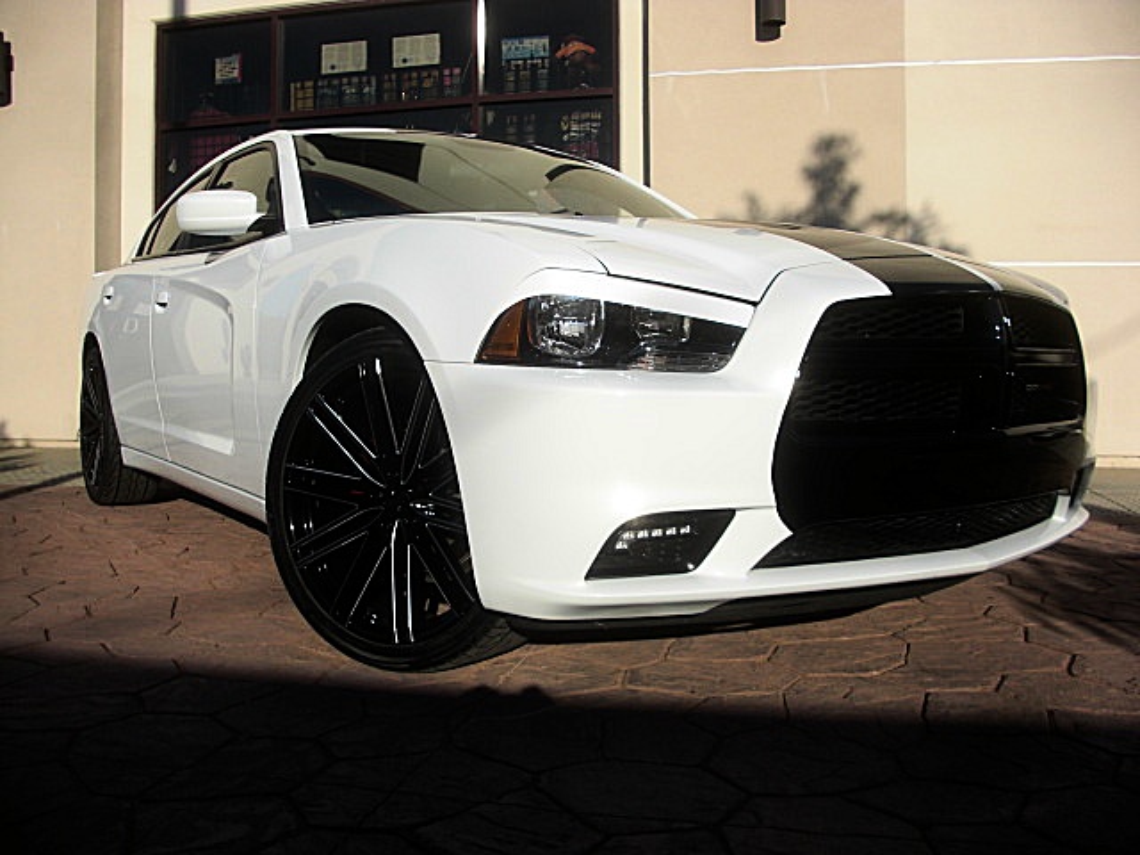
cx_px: 570
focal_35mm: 36
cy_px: 428
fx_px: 1186
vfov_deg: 39.7
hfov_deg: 51.4
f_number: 7.9
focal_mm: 6.3
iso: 50
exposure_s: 1/200
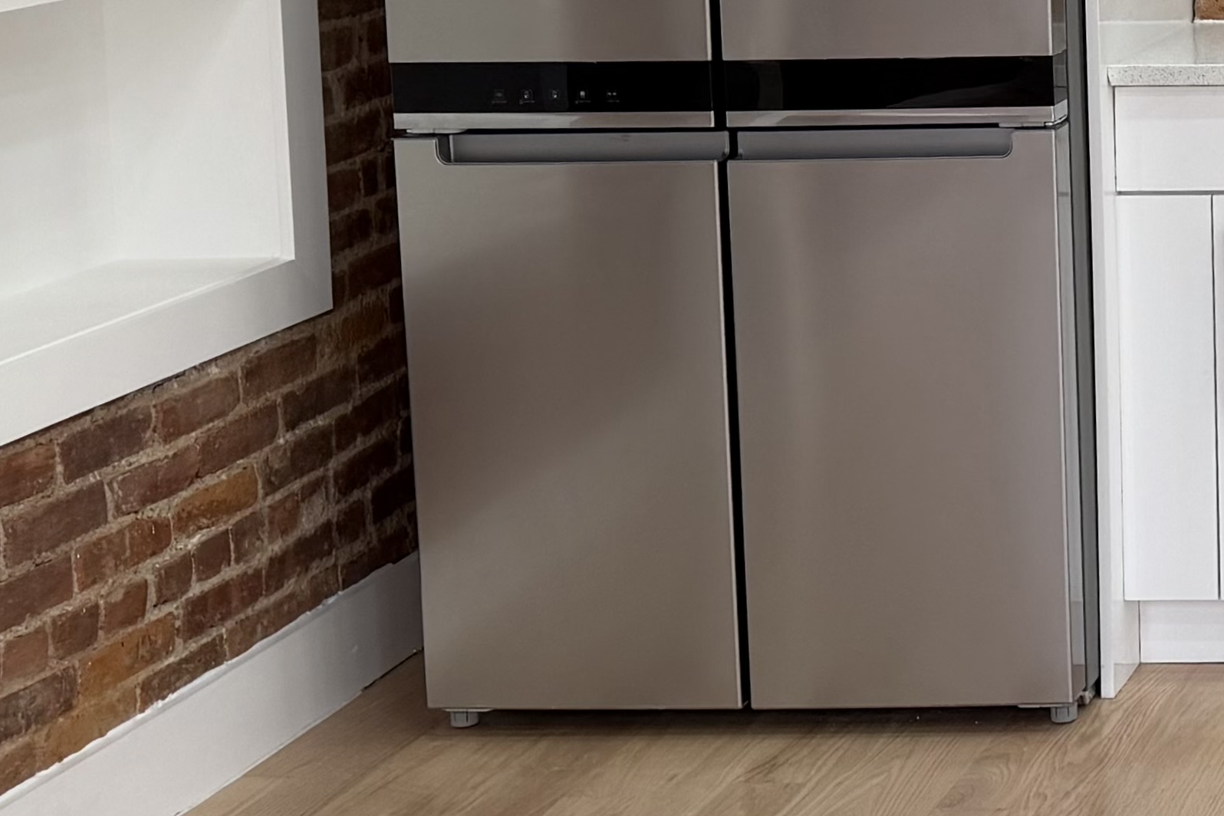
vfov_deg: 15.3
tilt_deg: -4.7
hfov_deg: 20.2
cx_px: 1816
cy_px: -105
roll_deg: +1.9
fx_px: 2958
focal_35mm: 87
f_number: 1.78
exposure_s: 1/152
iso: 64
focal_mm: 6.76
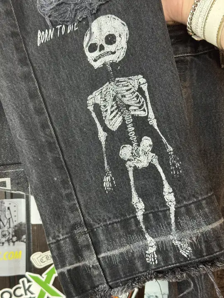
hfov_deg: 30.3
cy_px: 149
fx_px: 414
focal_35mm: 48
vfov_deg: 39.7
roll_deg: +0.8
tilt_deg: -7.3
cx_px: 112
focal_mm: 6.76
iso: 200
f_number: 1.78
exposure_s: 1/50
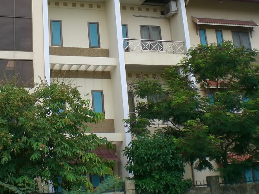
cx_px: 73
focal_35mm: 59
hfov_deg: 32.2
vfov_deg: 24.7
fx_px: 441
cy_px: 61
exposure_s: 1/400
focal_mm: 6.3
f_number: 4.4
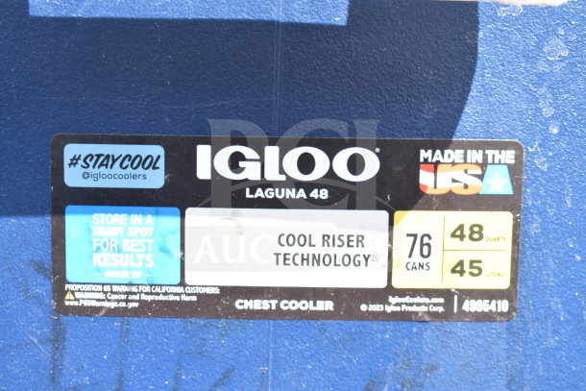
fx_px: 977
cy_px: 196
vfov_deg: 22.6
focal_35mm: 60
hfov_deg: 33.4
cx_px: 293
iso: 200
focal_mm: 40
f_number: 5
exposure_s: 1/100
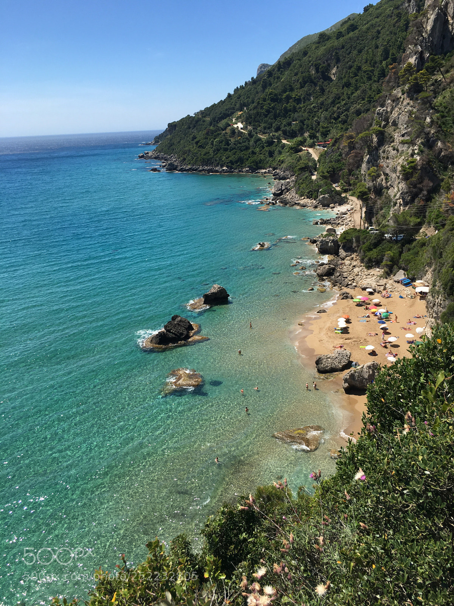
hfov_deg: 48.2
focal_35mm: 29
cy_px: 303
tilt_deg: -17.3
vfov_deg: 61.7
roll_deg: +3.3
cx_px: 227
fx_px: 507
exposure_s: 1/1672
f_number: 2.2
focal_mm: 4.15
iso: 25
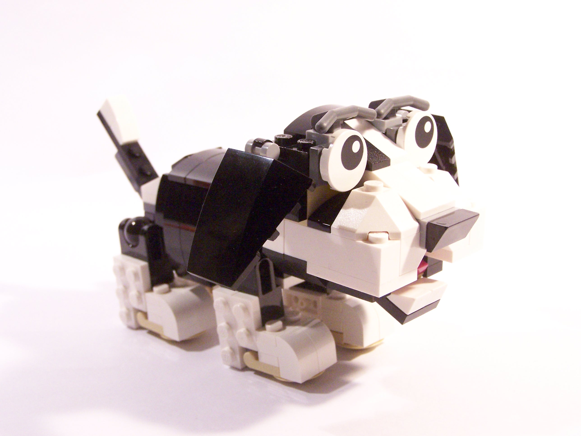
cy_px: 218
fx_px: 990
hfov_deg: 32.7
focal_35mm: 59
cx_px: 290
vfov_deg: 24.8
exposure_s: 1/30
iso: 400
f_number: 3.6
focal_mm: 9.8
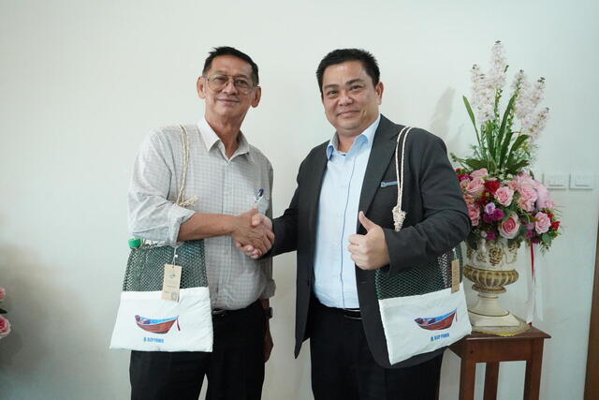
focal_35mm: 32
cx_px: 300
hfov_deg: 59.5
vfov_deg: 41.7
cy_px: 200
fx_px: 524
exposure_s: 1/320
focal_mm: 21
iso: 8000
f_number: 4.5
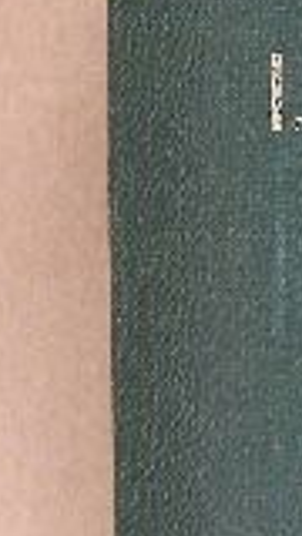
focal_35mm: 144
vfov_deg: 14.9
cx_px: 483
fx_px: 2050
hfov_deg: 8.2
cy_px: 221
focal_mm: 5.9
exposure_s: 1/80
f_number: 3.6
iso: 900
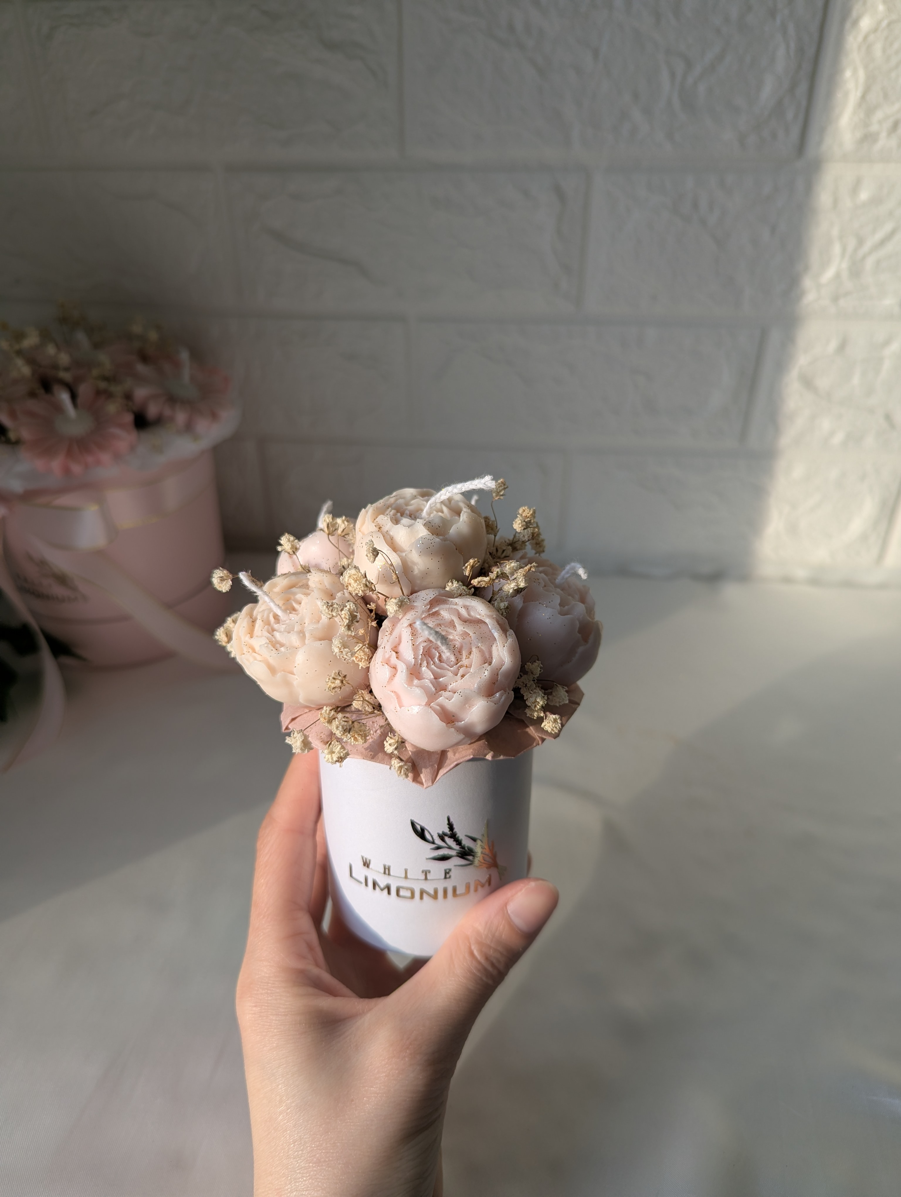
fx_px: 831
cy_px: 598
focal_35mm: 24
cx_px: 450
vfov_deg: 71.5
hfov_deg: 56.9
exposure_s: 1/197
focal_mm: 6.81
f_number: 1.85
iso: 45
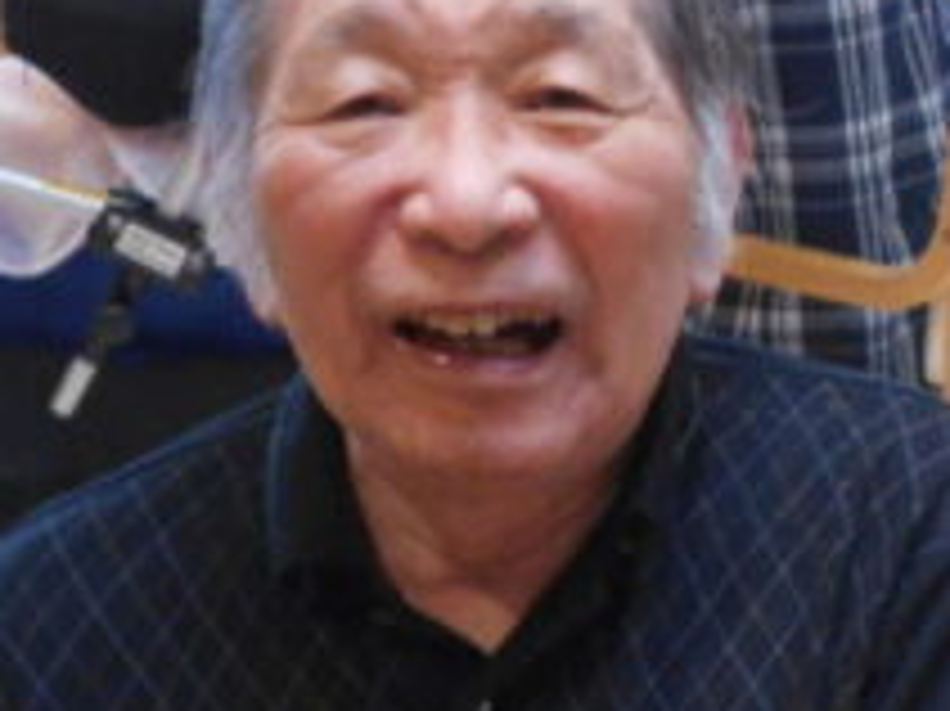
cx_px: 738
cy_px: 810
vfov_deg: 11.6
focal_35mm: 125
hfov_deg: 15.7
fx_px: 3429
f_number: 4.2
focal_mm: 7.7
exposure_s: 1/30
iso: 250
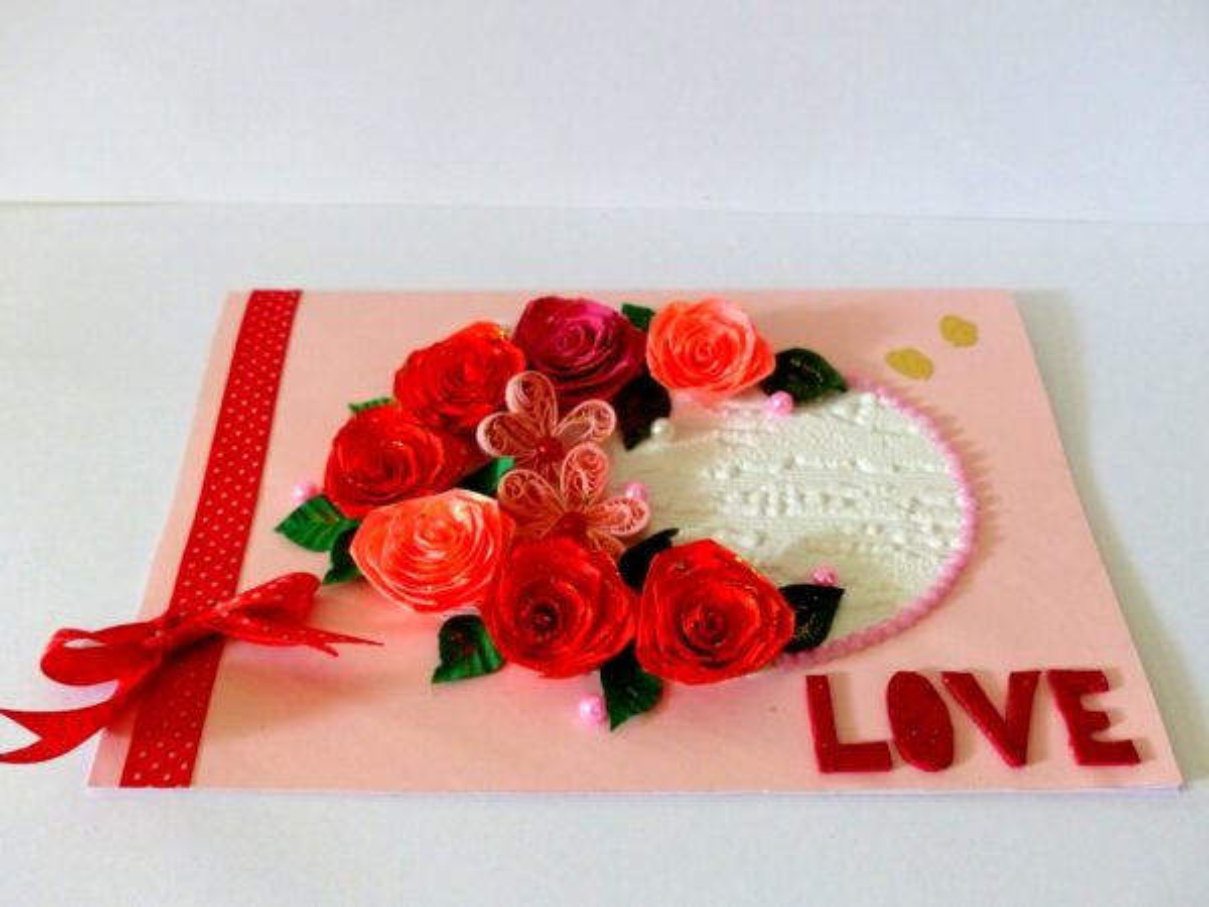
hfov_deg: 52.6
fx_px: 1222
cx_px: 604
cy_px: 454
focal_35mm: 35
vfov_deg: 40.7
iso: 400
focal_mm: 6.3
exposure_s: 1/50
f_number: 2.8
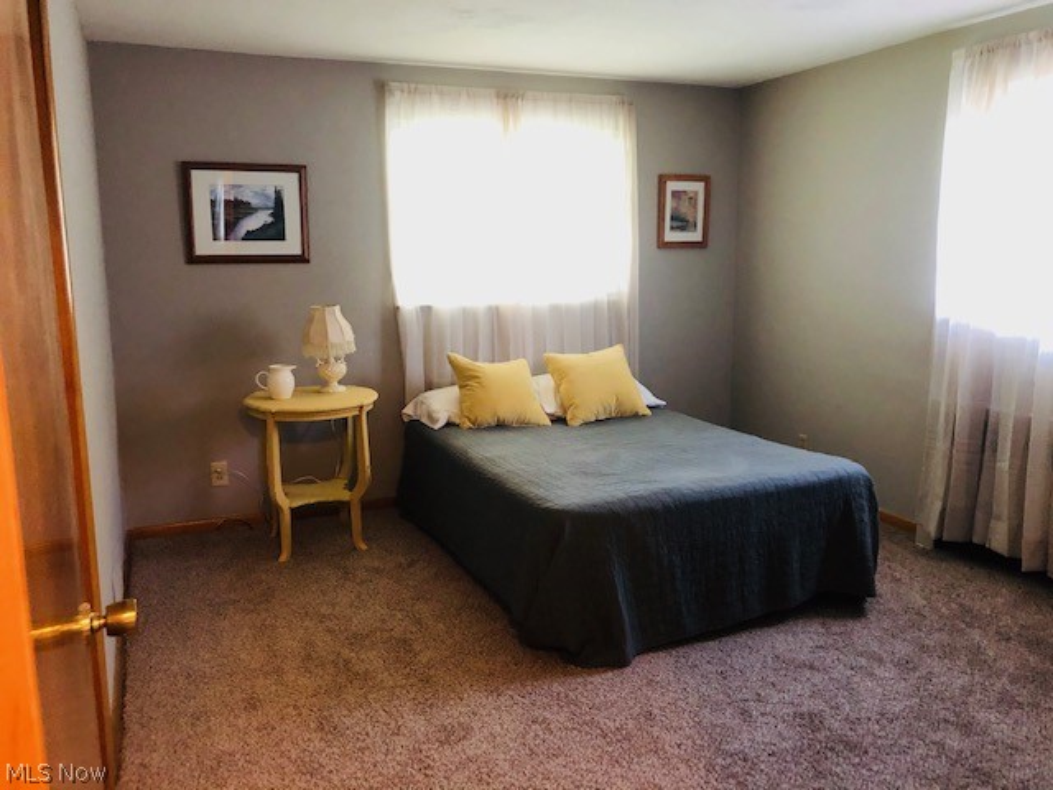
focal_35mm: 28
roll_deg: +0.1
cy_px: 395
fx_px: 852
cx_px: 526
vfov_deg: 49.7
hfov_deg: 63.4
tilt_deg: -9.3
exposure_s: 1/7
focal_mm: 3.99
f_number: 1.8
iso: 100
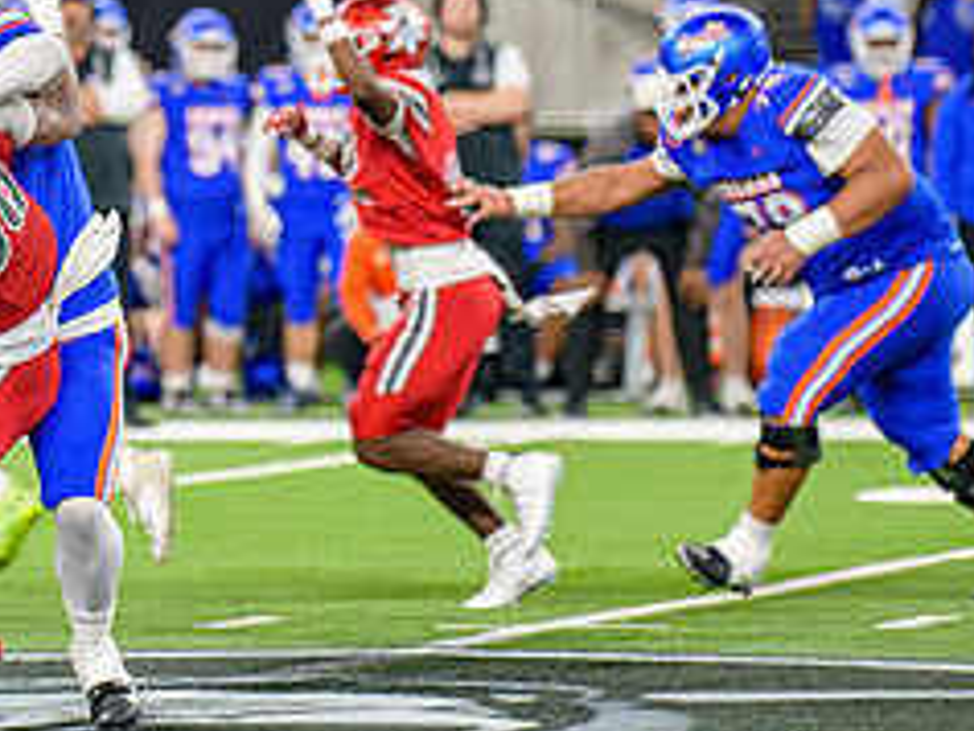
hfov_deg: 4.3
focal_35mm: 458
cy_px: 244
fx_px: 12893
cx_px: 37
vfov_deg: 3.2
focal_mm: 195
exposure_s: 1/400
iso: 1000
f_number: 2.8
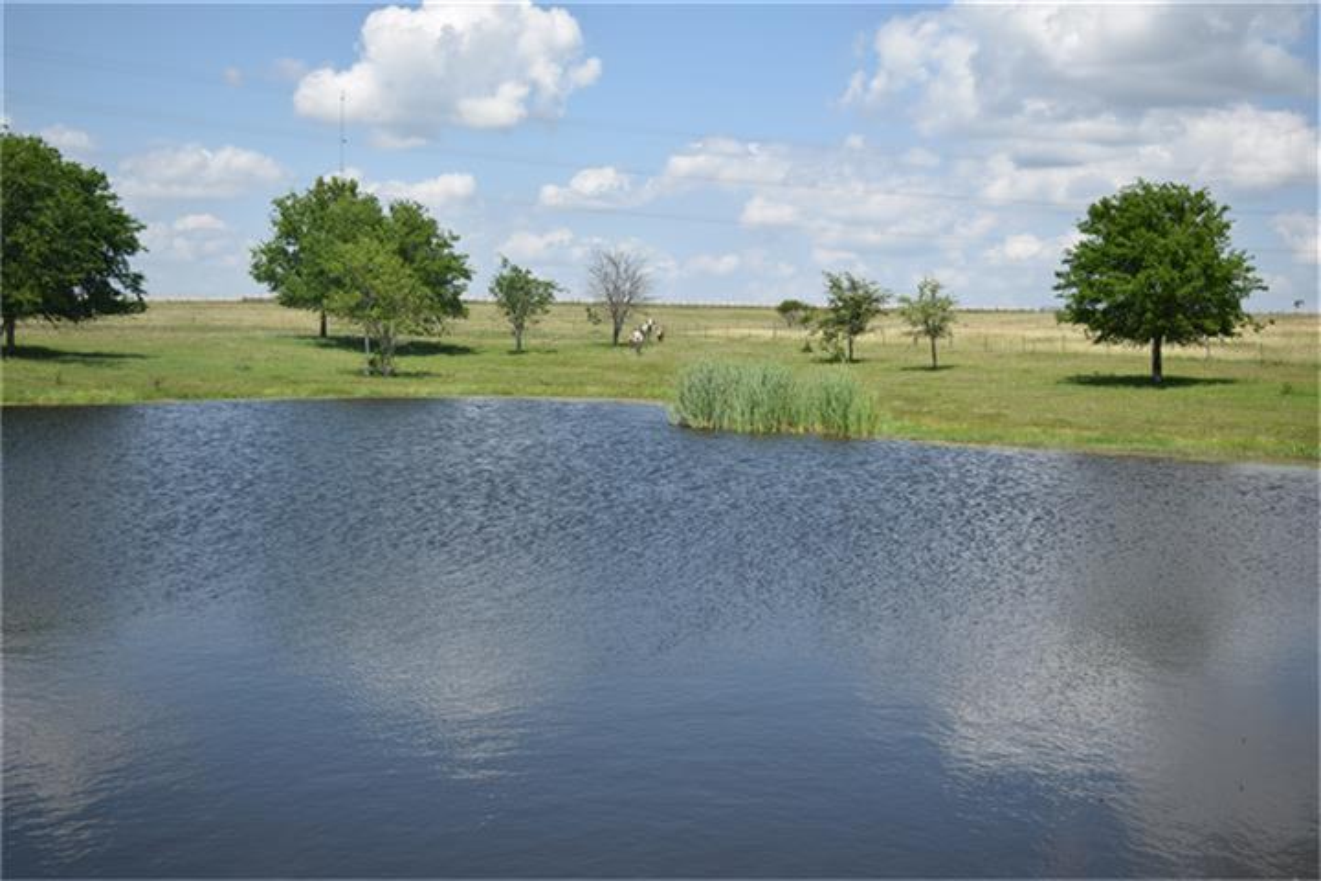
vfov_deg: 29.9
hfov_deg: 43.6
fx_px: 1651
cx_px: 660
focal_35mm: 45
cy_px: 440
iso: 200
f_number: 4.2
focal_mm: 30
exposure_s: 1/2000
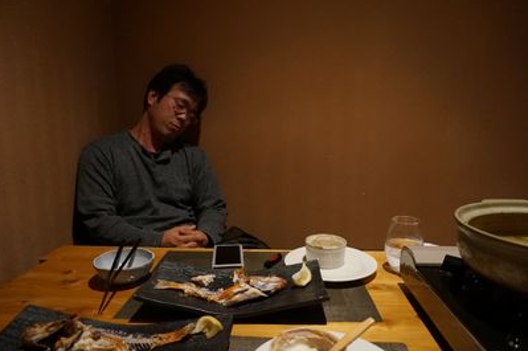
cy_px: 176
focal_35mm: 25
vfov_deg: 51.2
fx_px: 366
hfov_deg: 71.6
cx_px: 270
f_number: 3.5
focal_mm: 16
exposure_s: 1/50
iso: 3200
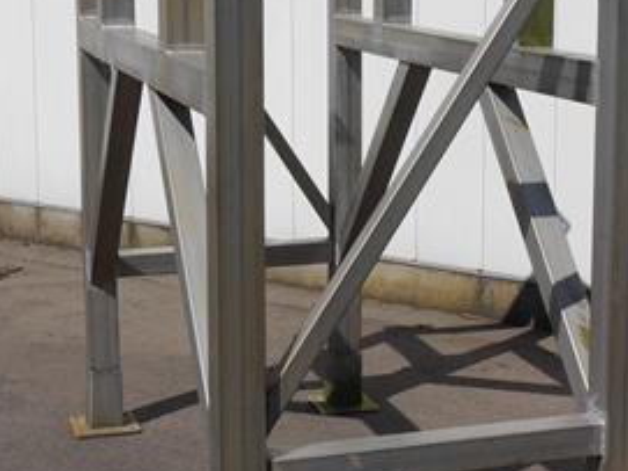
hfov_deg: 22.7
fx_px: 1541
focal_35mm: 85
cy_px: 169
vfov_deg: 17.3
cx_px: 492
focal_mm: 18
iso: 160
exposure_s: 1/500
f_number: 10
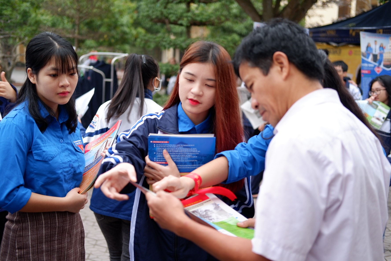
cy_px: 130
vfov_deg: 25.5
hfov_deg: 37.5
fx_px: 576
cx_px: 196
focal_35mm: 53
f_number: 2
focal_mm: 35
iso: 200
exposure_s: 1/125
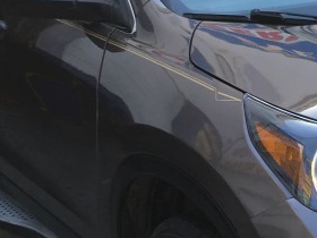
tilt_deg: -14.4
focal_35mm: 106
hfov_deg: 17.9
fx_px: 971
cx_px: 343
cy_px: 159
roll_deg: +3.2
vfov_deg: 13.9
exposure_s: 1/278
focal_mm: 4.15
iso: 25
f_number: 2.2
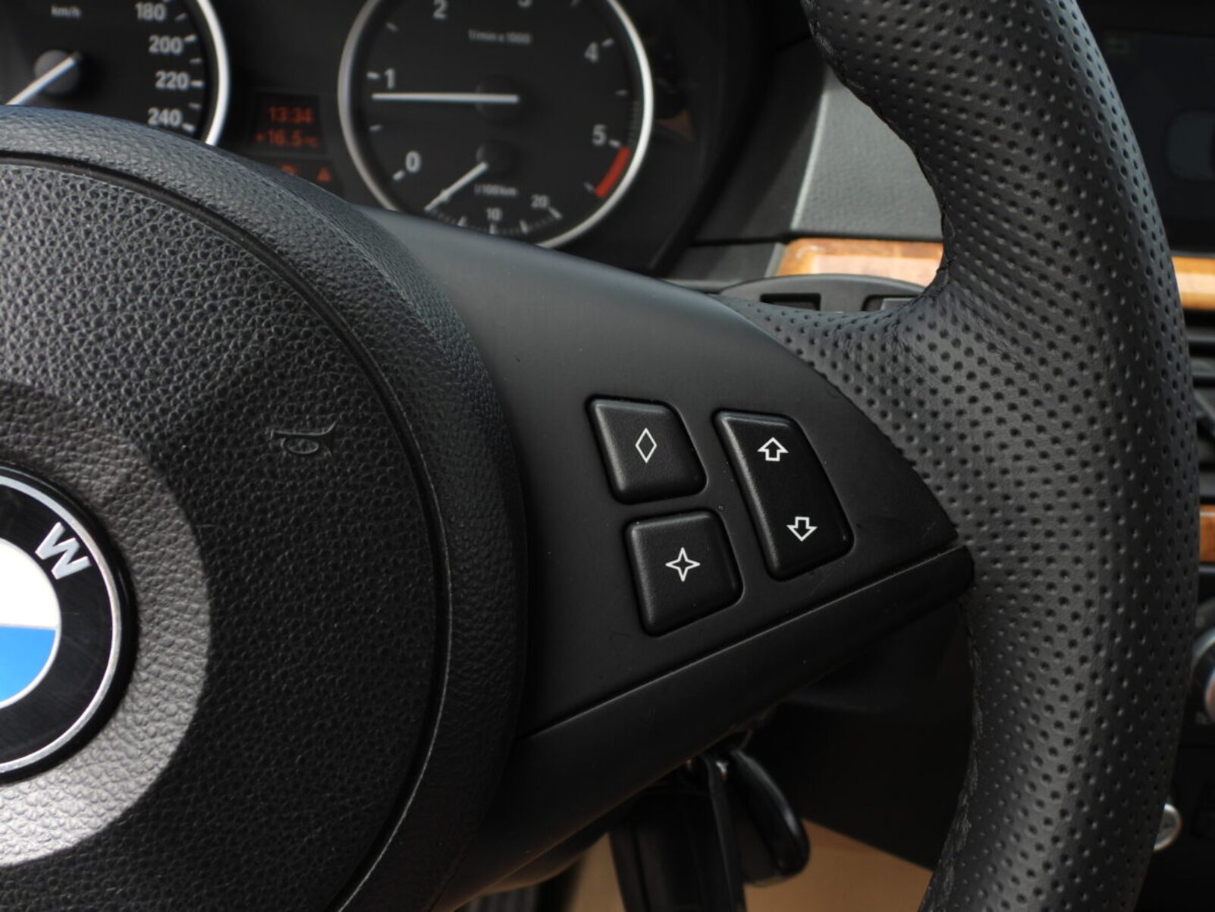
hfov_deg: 49.0
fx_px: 1334
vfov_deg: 37.7
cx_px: 608
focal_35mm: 38
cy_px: 456
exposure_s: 1/320
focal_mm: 6.8
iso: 100
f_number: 3.2
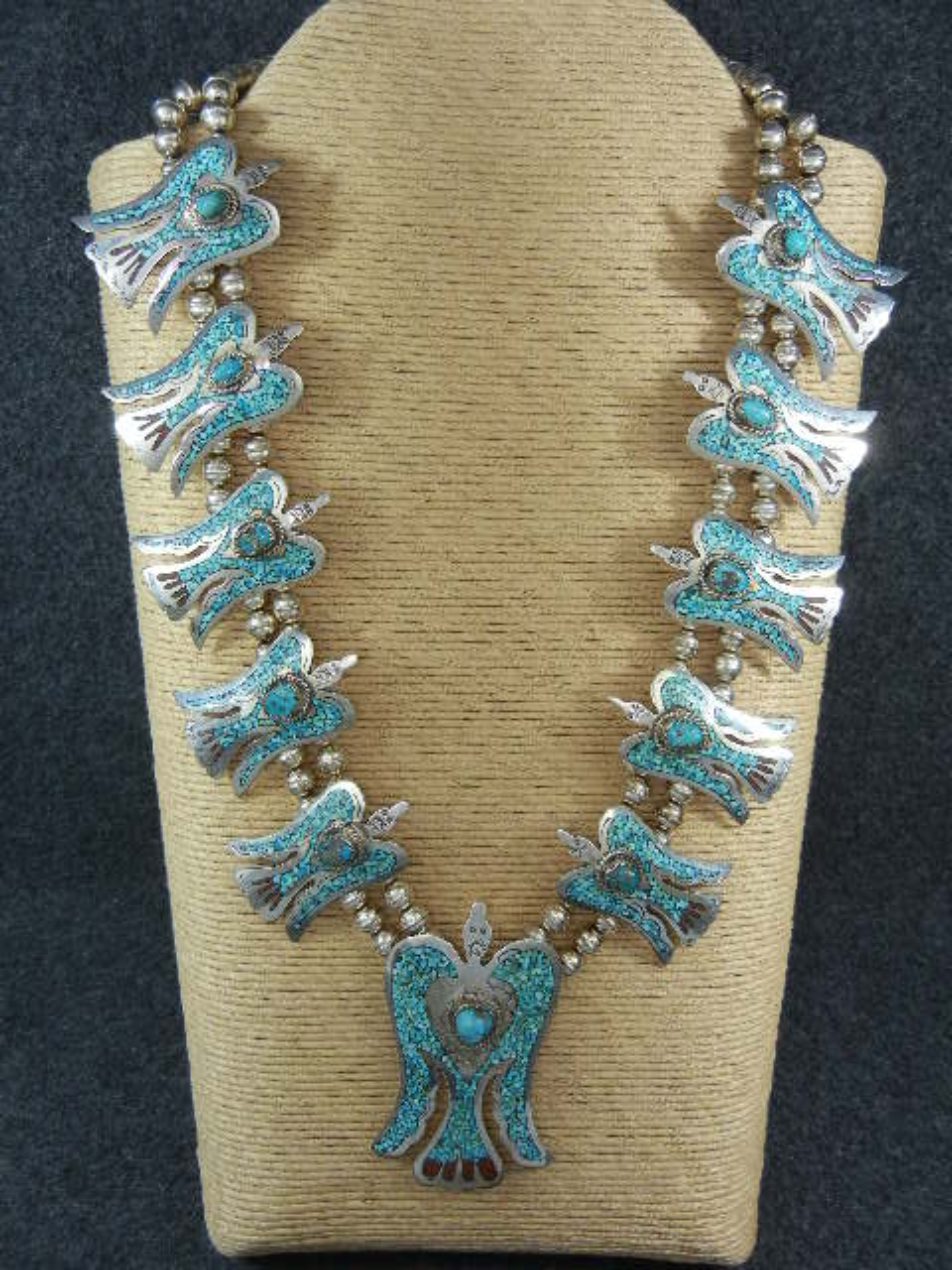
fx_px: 1247
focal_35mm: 34
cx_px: 476
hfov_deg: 41.8
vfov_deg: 54.0
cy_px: 635
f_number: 3.6
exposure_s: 1/30
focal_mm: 6.2
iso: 222
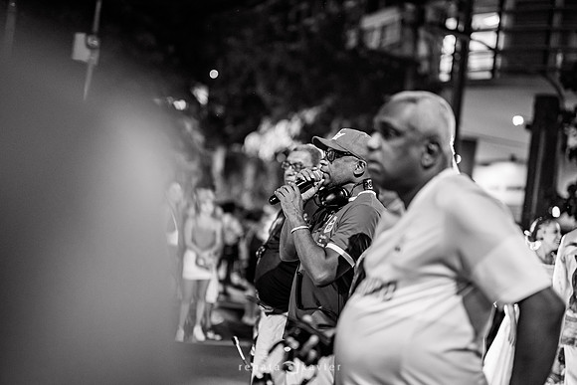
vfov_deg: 27.0
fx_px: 802
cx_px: 288
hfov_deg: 39.6
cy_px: 192
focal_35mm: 50
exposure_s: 1/320
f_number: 1.2
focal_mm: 50
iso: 2000
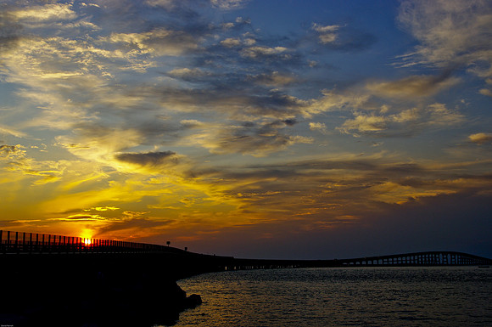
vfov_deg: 28.9
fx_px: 635
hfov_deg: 42.4
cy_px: 164
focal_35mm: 46
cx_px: 246
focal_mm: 31
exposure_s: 1/180
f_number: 8
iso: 100
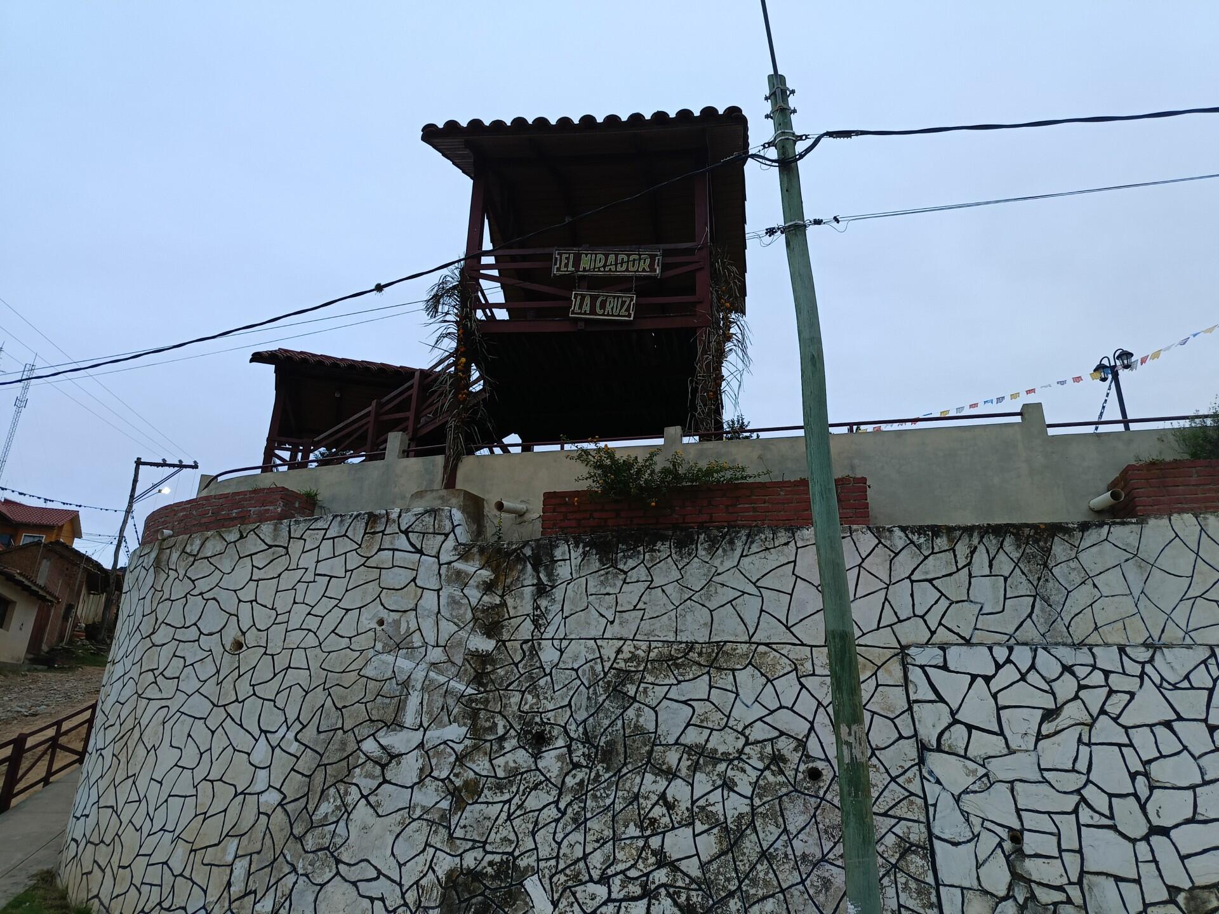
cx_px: 610
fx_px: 845
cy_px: 457
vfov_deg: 56.8
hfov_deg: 71.6
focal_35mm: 24
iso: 400
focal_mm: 5.24
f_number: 1.75
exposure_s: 1/50
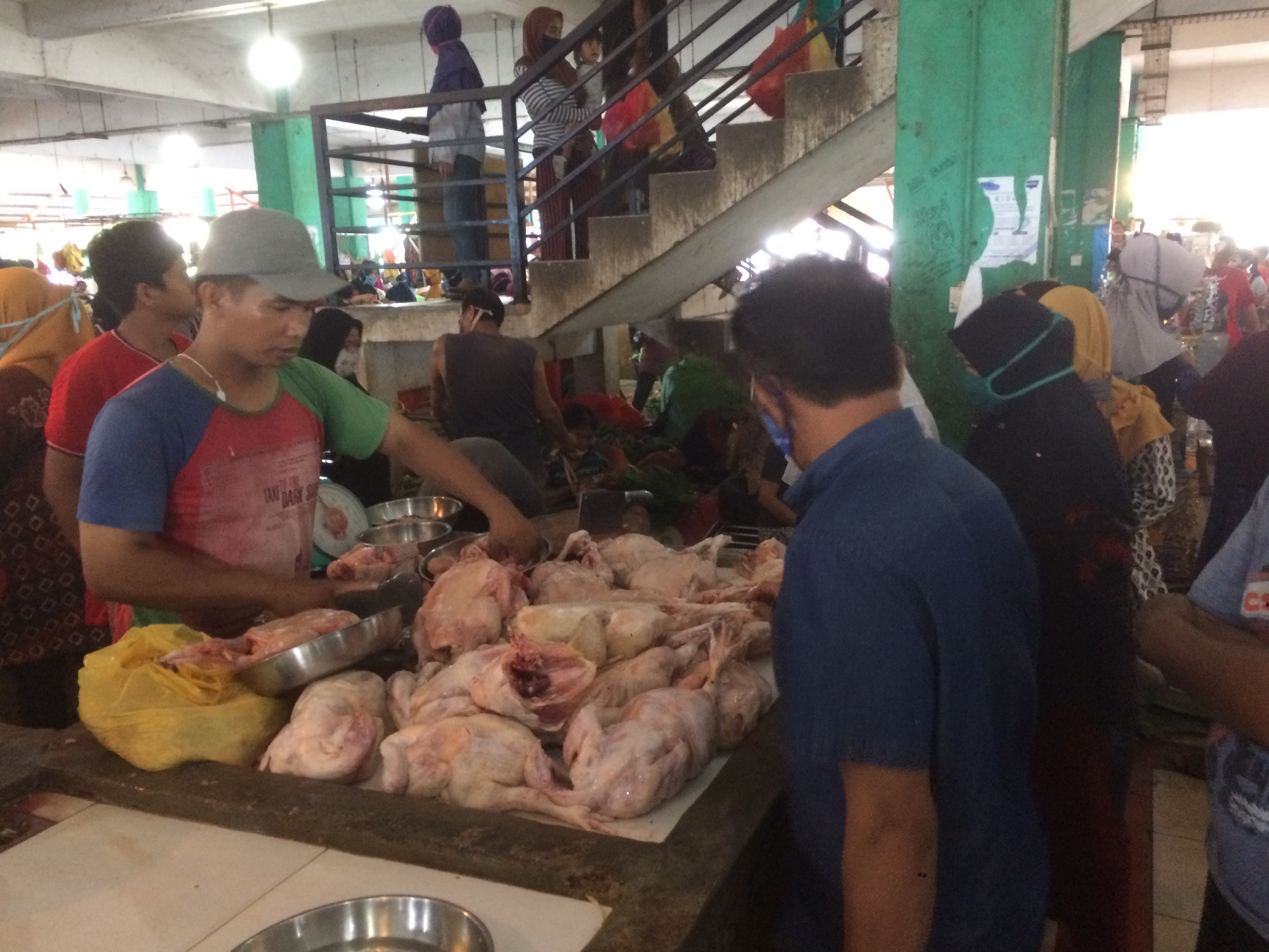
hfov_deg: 61.7
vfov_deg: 48.2
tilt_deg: -10.6
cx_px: 634
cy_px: 476
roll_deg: -0.9
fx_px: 1063
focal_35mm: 29
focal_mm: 4.15
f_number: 2.2
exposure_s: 1/17
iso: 320
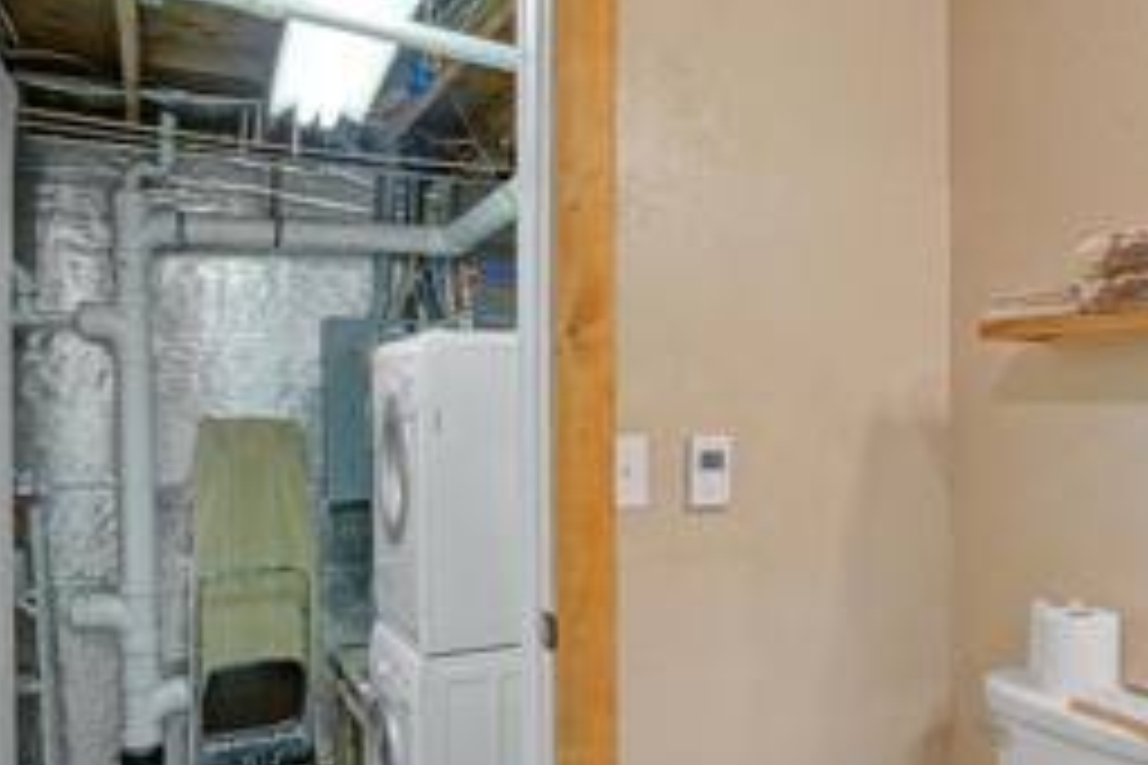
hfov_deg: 58.9
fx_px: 957
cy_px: 418
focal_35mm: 30
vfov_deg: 43.6
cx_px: 851
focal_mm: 17
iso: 400
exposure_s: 1/15
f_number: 8
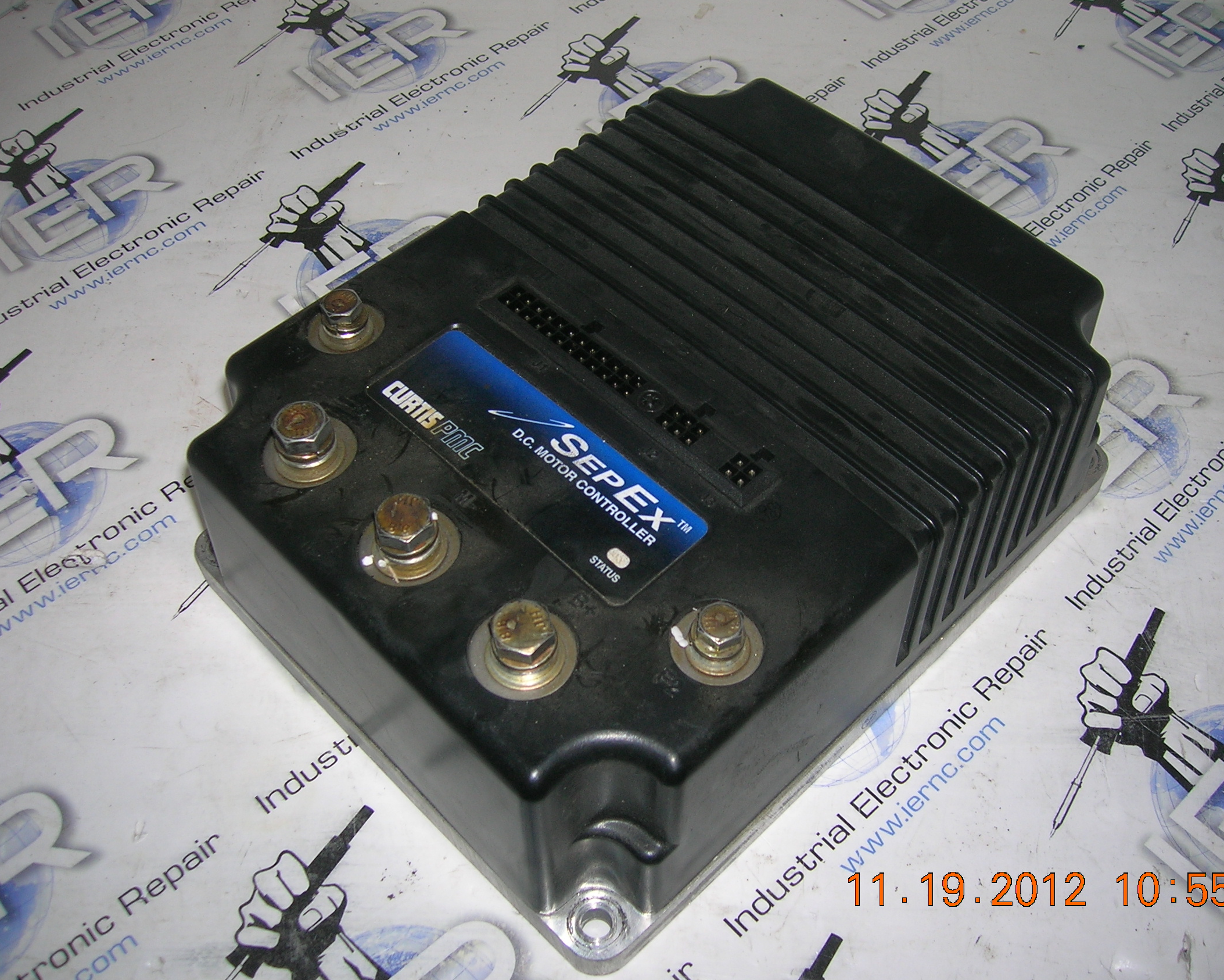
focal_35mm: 36
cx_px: 653
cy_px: 496
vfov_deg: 41.2
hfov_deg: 50.2
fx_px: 1304
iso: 50
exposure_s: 1/60.1
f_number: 2.9
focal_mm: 5.7
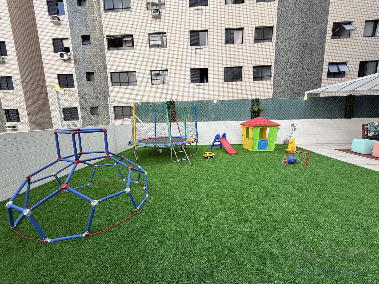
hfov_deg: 102.1
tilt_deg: -8.3
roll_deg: +1.2
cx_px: 190
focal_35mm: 14
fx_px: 153
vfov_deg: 85.7
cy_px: 142
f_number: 2.2
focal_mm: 2.22
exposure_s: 1/205
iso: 50
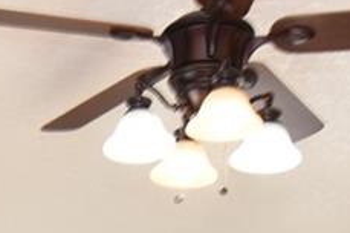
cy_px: 665
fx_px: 1019
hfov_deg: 19.0
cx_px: 5
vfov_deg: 10.1
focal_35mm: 105
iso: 250
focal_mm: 10
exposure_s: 1/60
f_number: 4
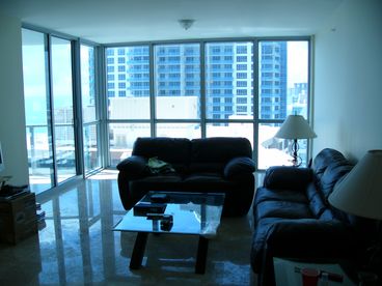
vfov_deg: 39.7
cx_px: 191
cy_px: 143
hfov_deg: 51.4
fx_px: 397
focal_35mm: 36
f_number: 2.8
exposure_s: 1/100
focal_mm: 6
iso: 50
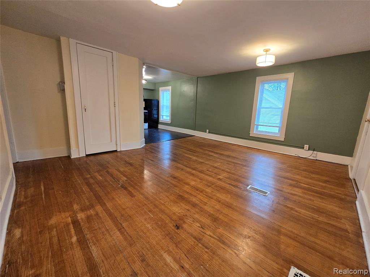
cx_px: 185
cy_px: 138
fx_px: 139
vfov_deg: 89.9
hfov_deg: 106.2
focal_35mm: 13
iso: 250
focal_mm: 2.2
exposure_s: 1/60
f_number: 2.2
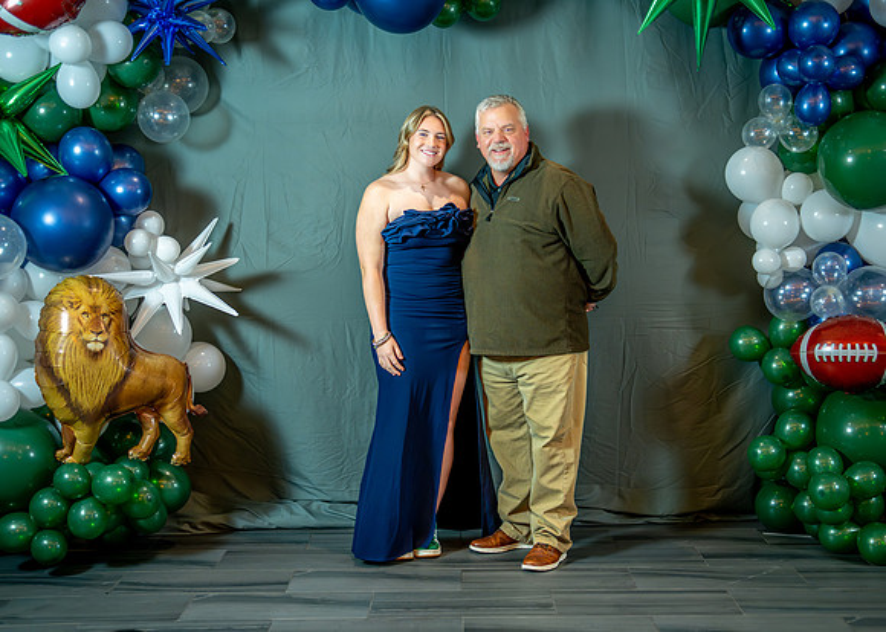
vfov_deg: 26.2
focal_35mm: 54
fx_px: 1358
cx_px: 479
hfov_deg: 36.1
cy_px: 316
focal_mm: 50
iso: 1250
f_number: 1.2
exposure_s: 1/400
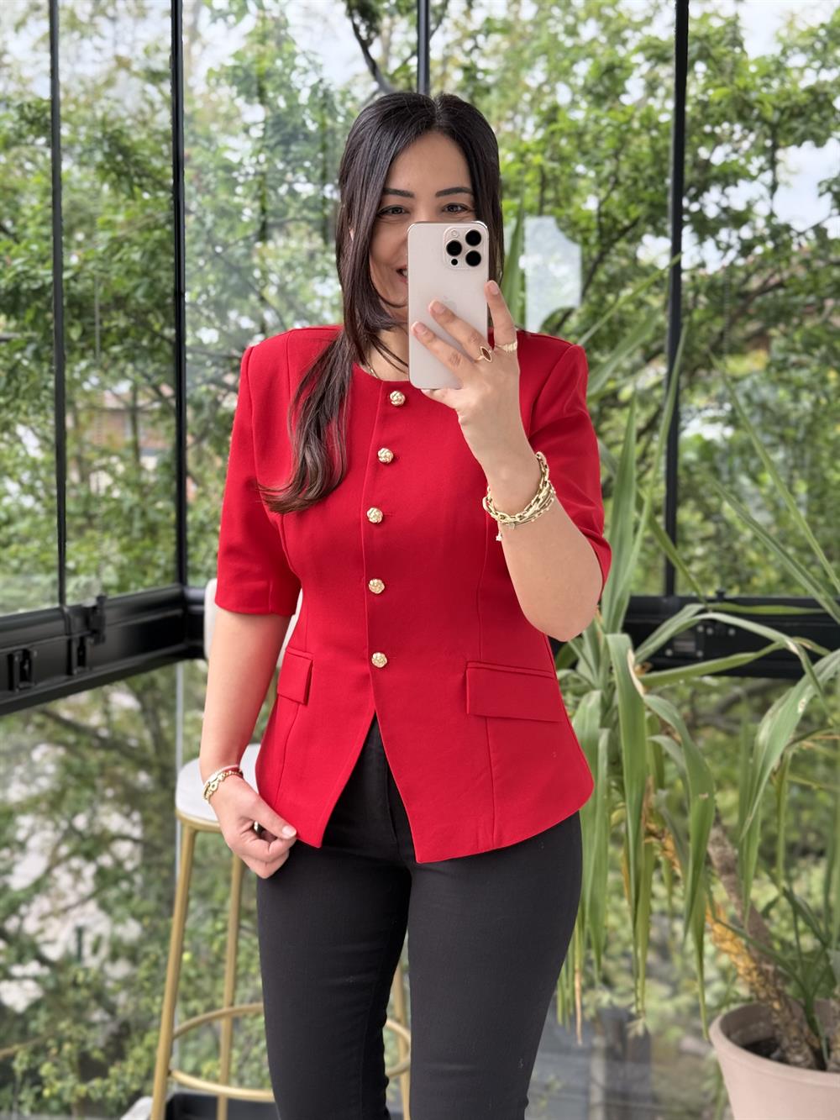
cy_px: 560
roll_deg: -0.2
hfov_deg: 30.3
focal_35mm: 48
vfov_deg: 39.7
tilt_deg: -18.8
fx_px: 1553
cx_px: 420
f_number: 1.78
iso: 100
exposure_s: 1/300
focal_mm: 6.76
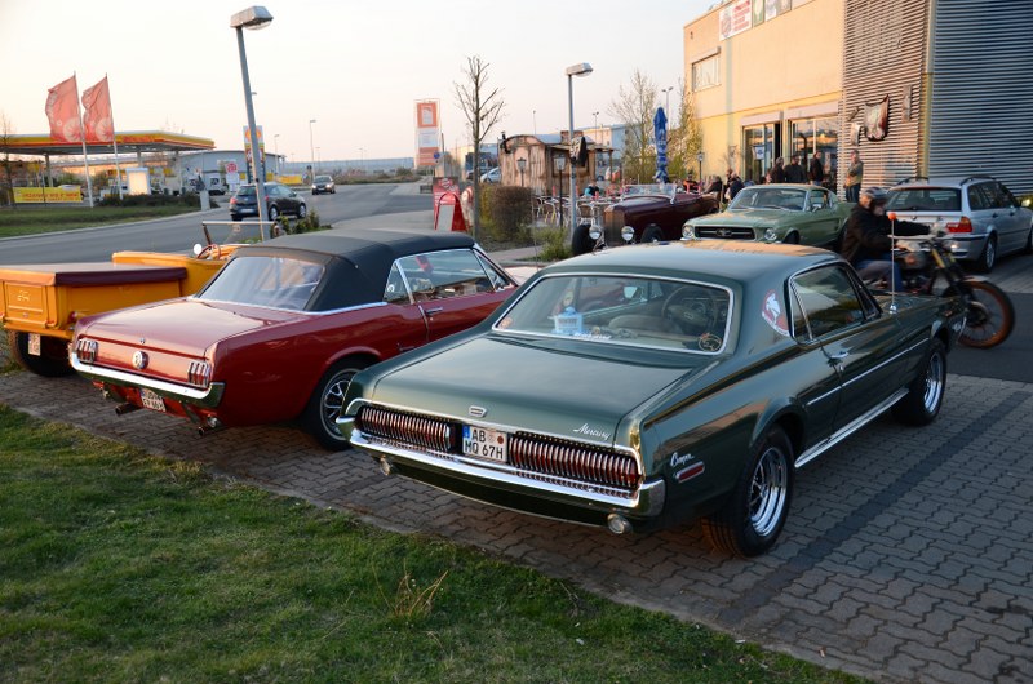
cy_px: 342
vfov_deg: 39.8
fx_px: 945
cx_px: 516
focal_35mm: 33
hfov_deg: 57.3
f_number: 4
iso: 100
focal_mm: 22
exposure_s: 1/80
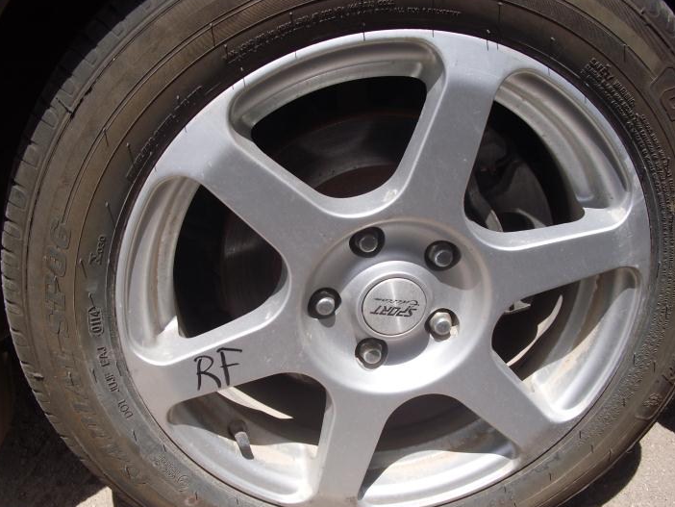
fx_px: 800
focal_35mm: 41
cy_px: 280
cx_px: 327
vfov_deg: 35.1
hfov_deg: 45.8
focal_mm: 6.3
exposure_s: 1/200
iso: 80
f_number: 7.8
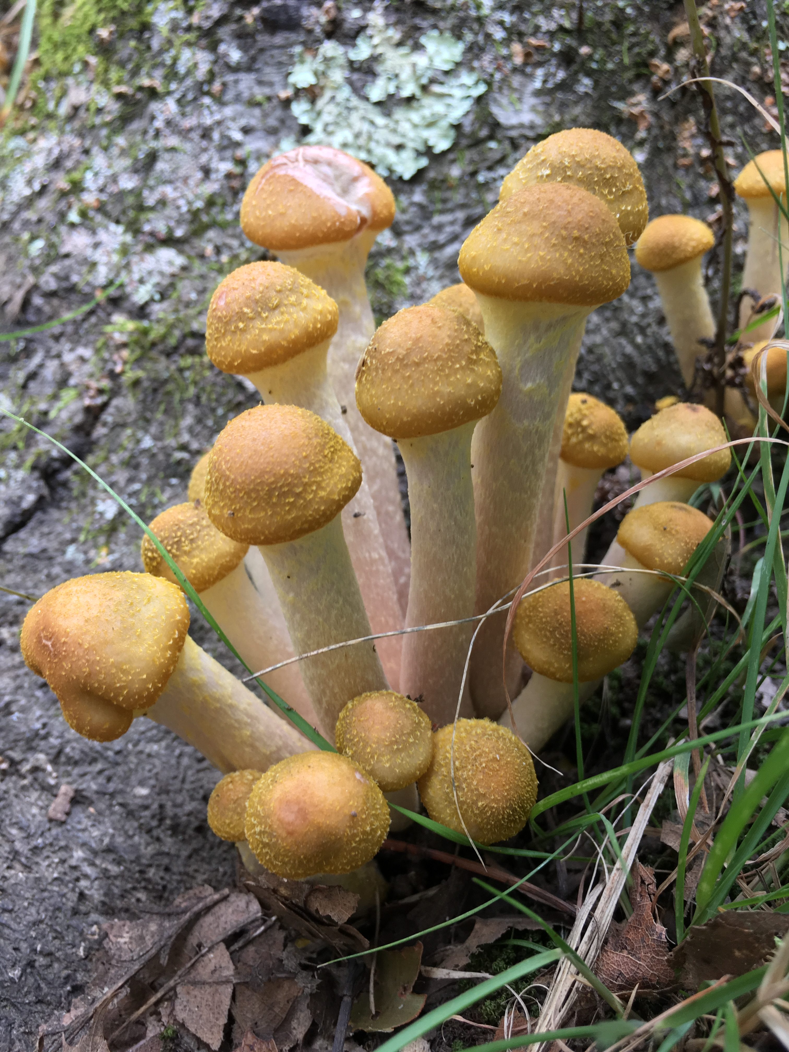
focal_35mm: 29
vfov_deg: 61.7
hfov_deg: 48.2
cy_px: 526
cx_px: 394
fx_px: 881
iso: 32
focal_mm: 4.15
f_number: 2.2
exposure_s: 1/30
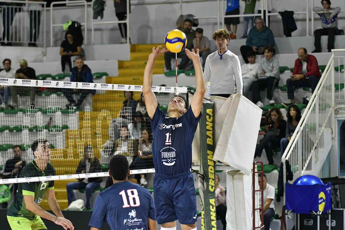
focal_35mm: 128
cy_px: 115
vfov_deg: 10.8
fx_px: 1222
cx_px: 172
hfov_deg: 16.1
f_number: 2.8
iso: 2800
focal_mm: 85
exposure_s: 1/500
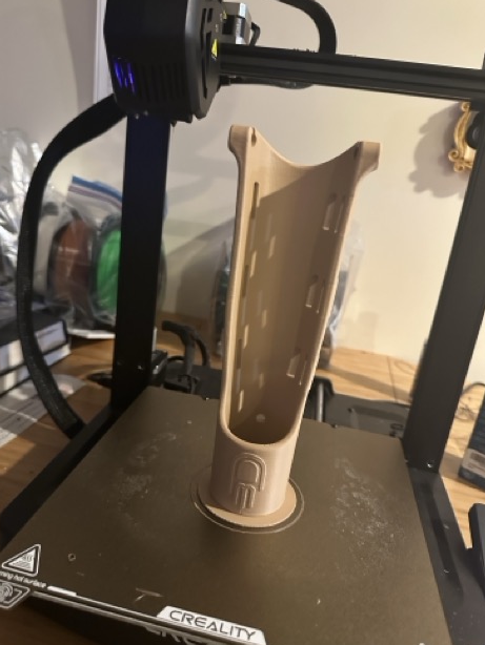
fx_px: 467
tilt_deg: -16.6
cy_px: 315
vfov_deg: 69.4
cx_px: 236
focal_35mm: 25
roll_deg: -7.6
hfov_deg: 54.9
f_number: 1.78
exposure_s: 1/40
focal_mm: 6.86
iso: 1000
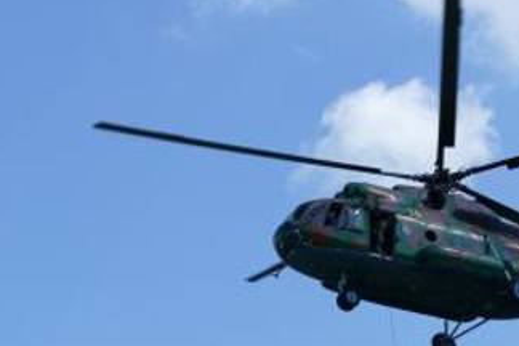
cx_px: 465
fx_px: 2105
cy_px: 392
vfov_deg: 9.3
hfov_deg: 13.9
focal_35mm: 146
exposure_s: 1/2000
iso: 125
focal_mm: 22.94
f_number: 4
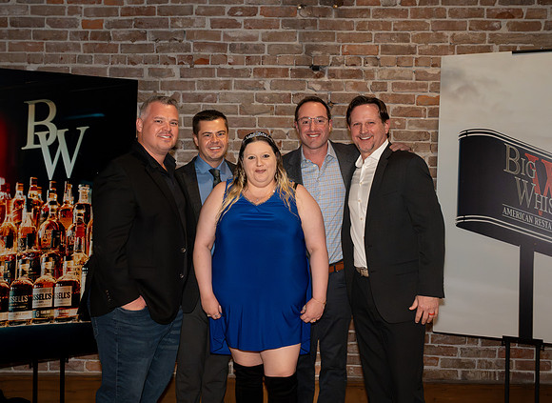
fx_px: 757
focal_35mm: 48
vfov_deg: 29.8
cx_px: 261
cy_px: 193
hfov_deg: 40.1
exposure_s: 1/320
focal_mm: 39
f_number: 5
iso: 6400
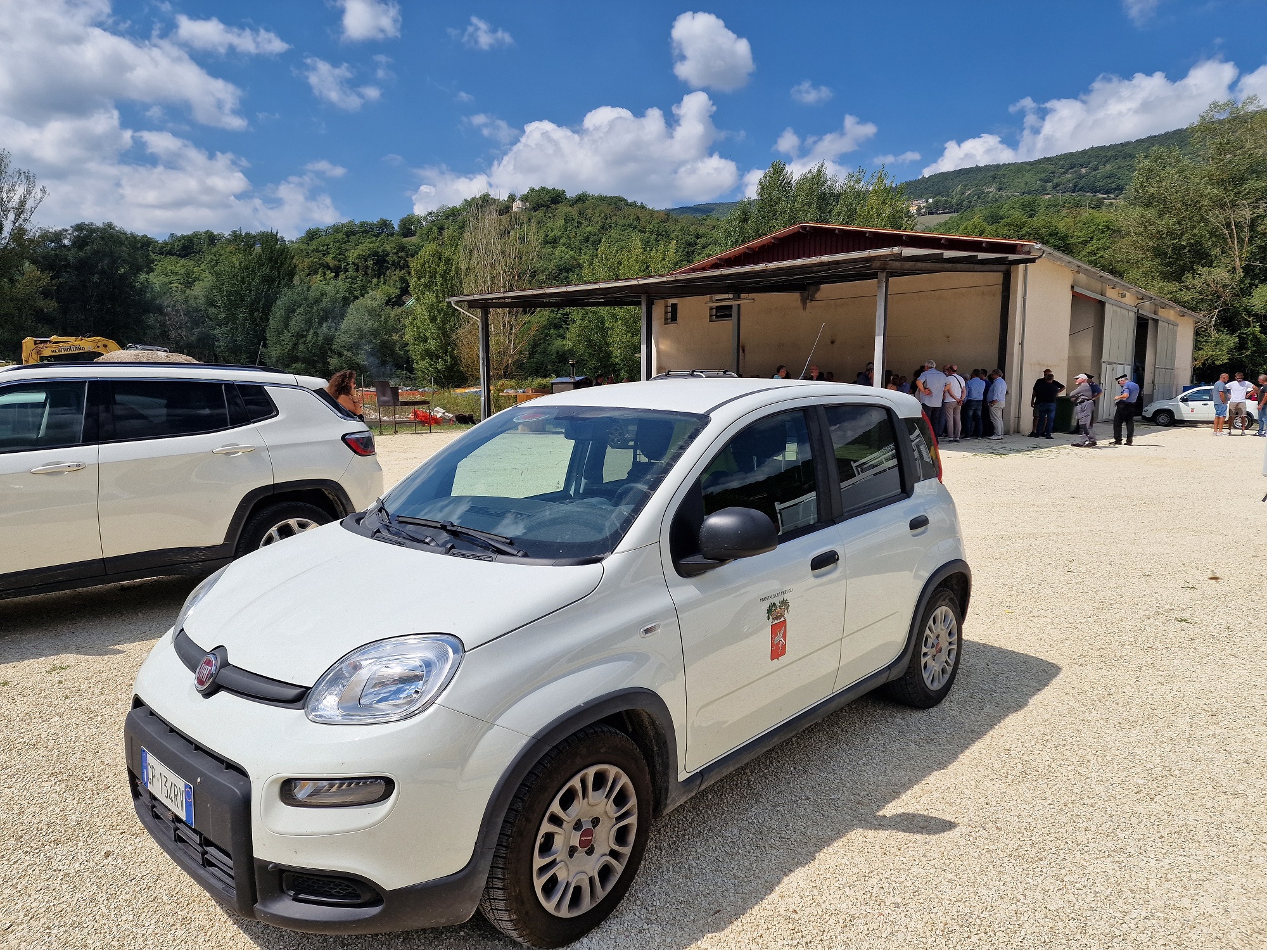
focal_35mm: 23
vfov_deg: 58.9
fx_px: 842
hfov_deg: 73.9
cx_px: 634
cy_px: 475
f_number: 1.8
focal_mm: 6.4
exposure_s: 1/2480
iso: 50
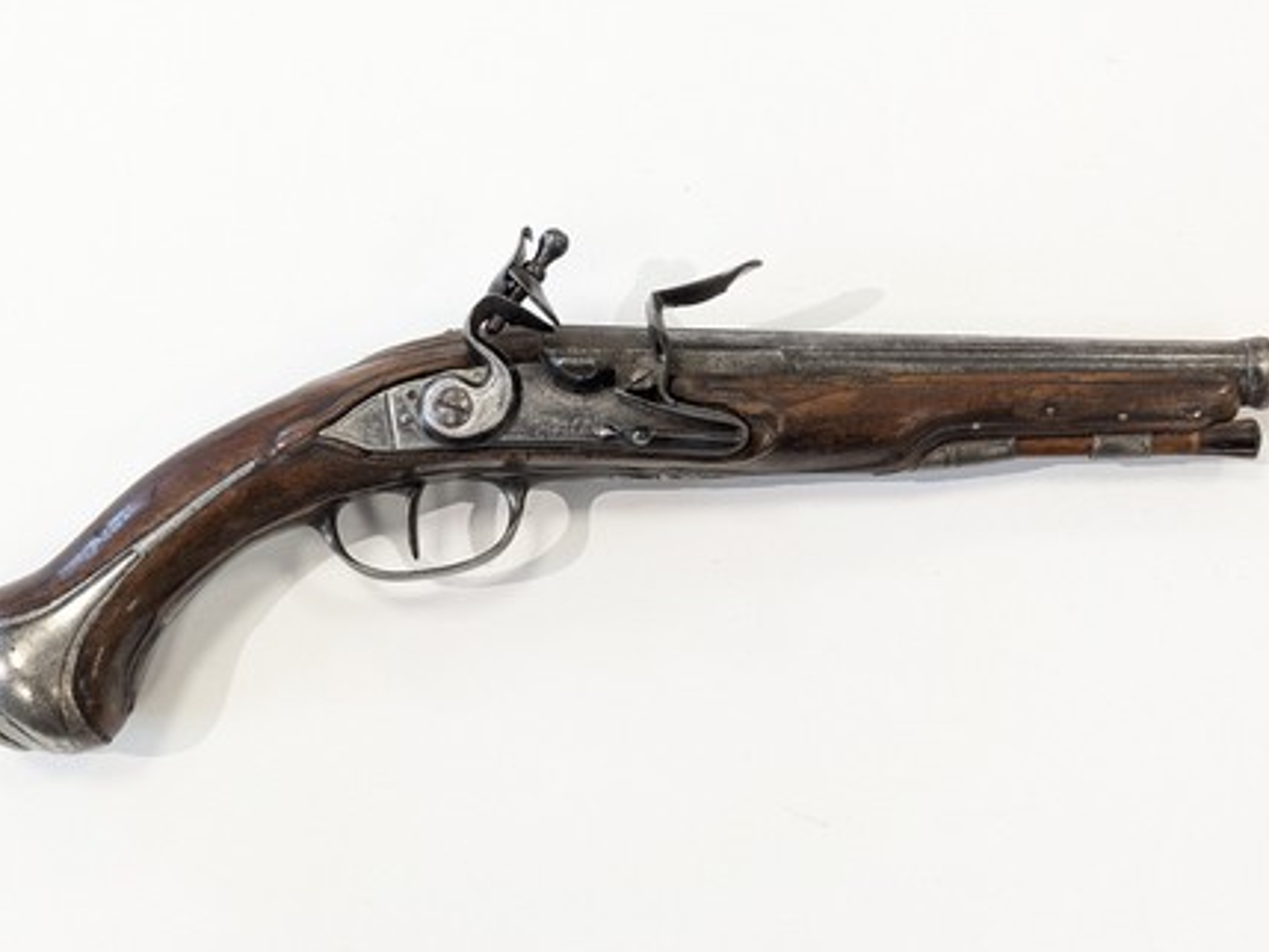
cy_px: 449
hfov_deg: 34.3
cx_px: 592
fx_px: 2053
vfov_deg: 26.1
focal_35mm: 56
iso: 244
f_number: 1.85
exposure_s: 1/90
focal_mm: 6.81
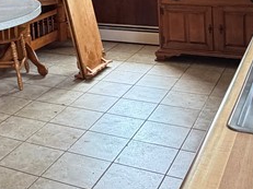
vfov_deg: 21.7
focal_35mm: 62
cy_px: -46
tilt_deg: -4.0
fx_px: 453
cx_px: 42
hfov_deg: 30.3
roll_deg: +3.8
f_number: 2.2
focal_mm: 2.22
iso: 320
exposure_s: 1/102
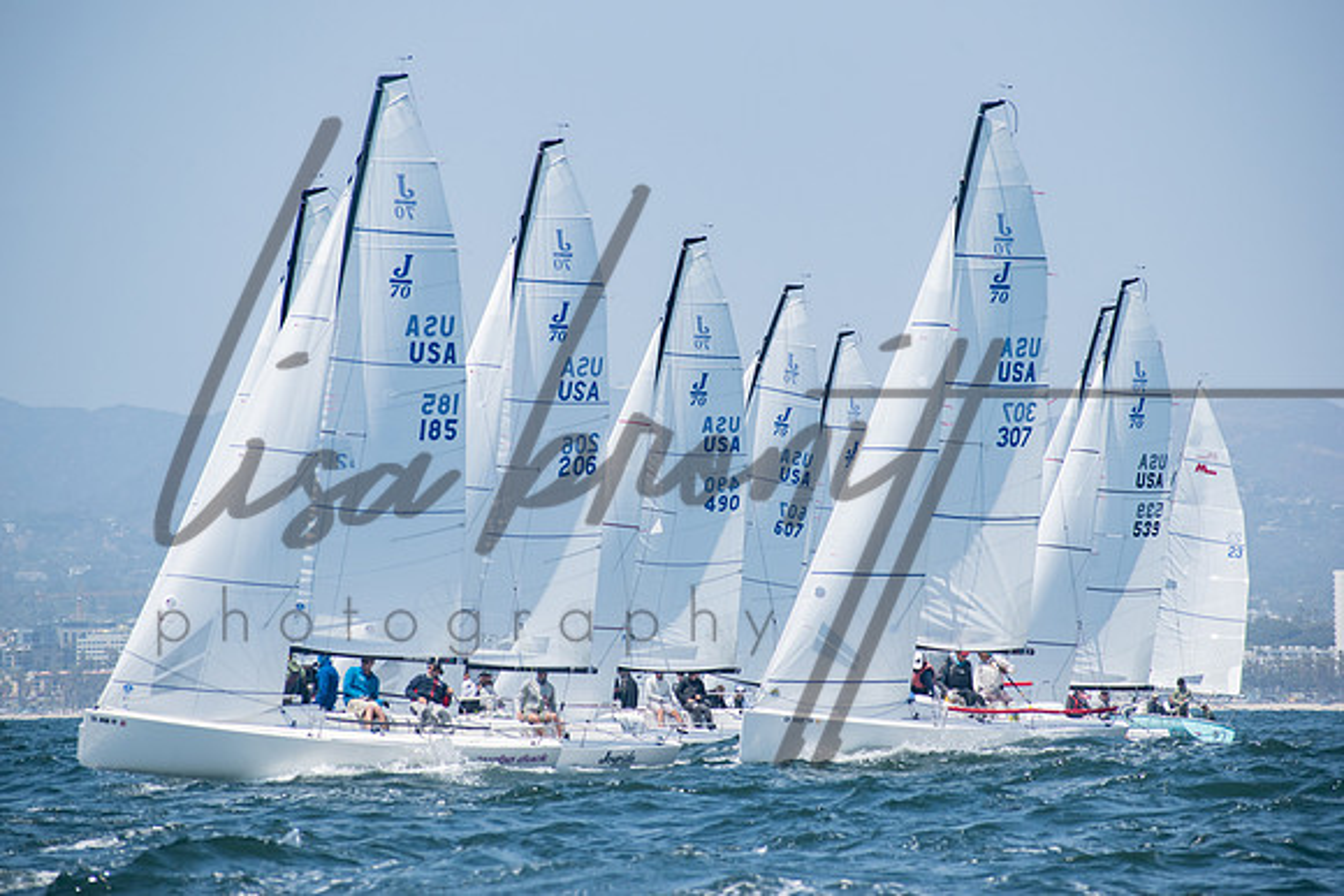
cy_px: 448
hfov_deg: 7.8
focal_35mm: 262
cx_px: 672
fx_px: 9802
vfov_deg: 5.2
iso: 400
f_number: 8
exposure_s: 1/1250
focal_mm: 175
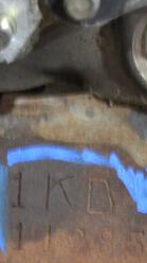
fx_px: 1454
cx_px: 72
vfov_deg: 10.3
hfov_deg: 5.8
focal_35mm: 209
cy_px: 163
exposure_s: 1/10
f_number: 5.6
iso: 3200
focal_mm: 55
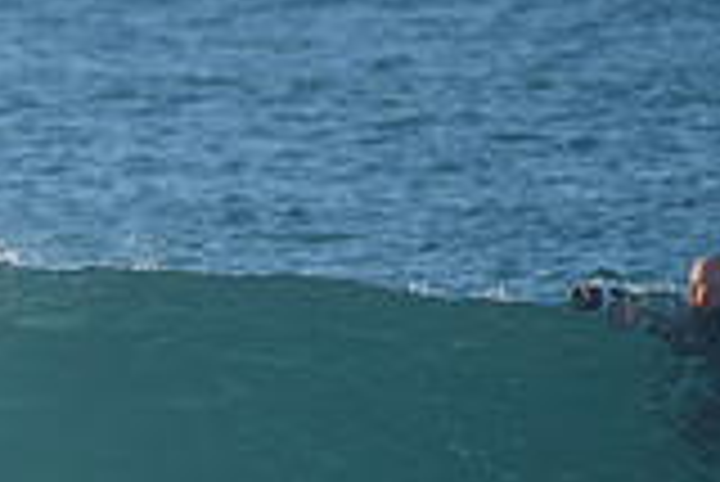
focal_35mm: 1808
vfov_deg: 0.8
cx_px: -472
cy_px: 601
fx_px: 36192
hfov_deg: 1.1
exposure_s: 1/2000
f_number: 5.6
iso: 800
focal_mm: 500
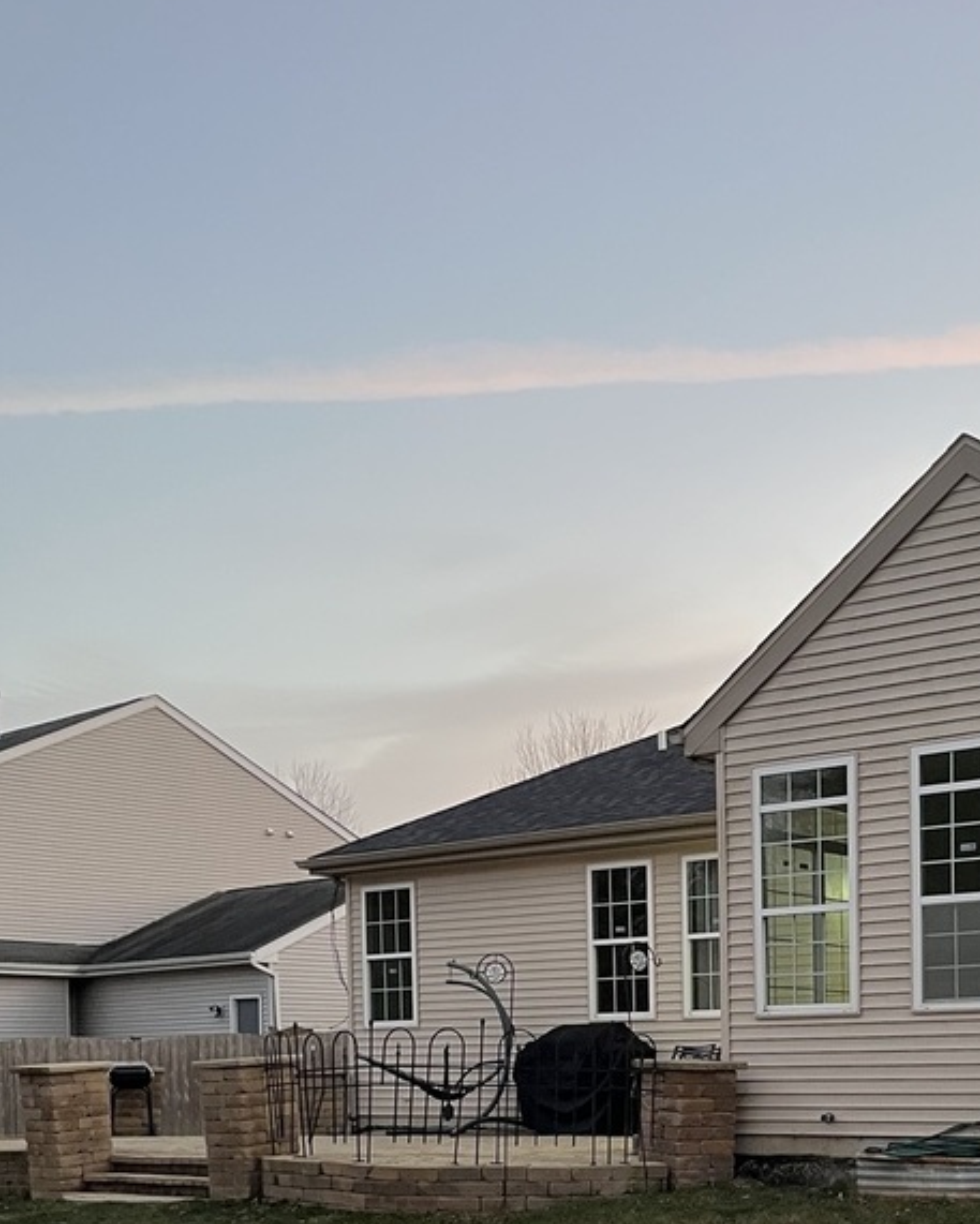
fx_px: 1740
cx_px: 817
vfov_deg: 36.3
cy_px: 1115
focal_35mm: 48
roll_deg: +1.7
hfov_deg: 30.5
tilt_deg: -2.7
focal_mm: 5.1
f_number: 1.6
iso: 250
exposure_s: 1/60
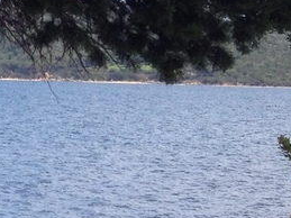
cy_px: -3
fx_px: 1815
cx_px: -562
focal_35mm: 216
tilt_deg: -1.0
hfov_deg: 8.0
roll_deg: -1.2
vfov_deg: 6.8
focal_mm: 4.28
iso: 50
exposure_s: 1/1151
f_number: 2.4
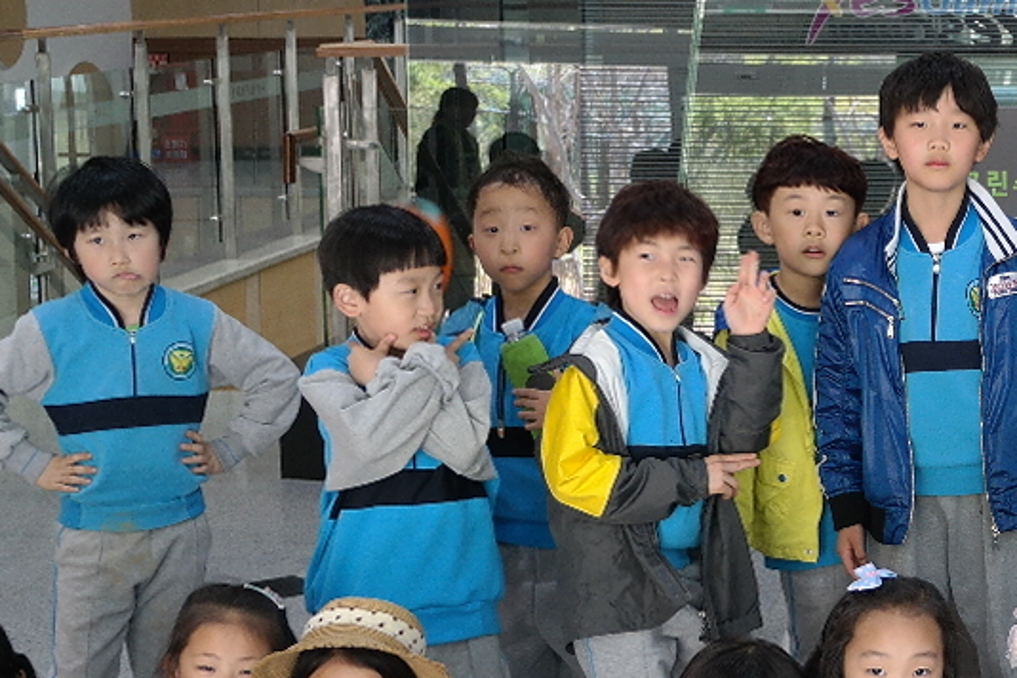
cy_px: 425
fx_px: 2740
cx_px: 1082
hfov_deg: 20.2
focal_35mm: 97
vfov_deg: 14.1
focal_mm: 20
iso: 400
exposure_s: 1/40
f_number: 3.5
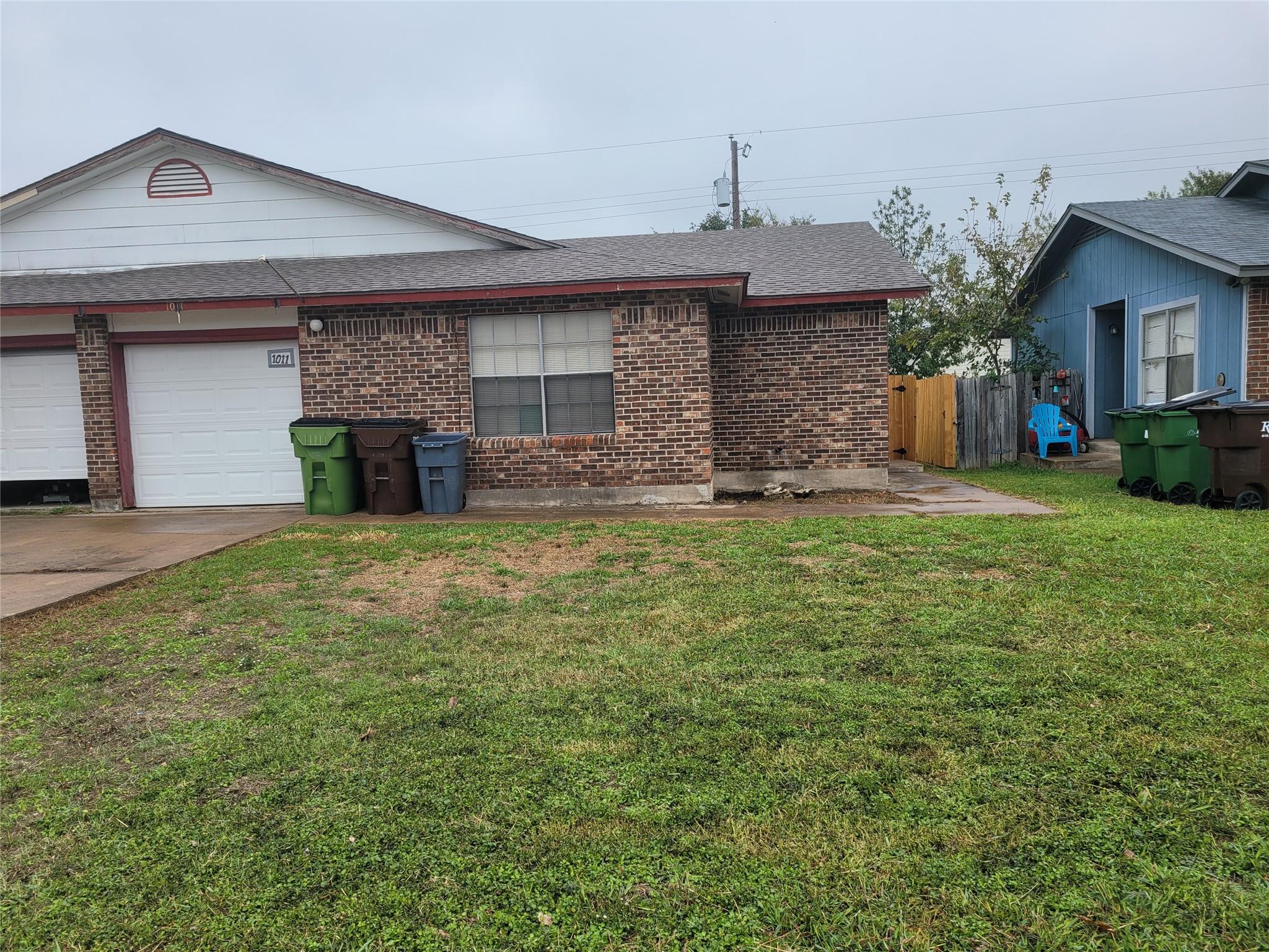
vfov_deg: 53.1
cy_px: 476
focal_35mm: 26
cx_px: 634
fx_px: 953
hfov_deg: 67.3
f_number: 1.8
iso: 40
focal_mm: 5.4
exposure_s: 1/358
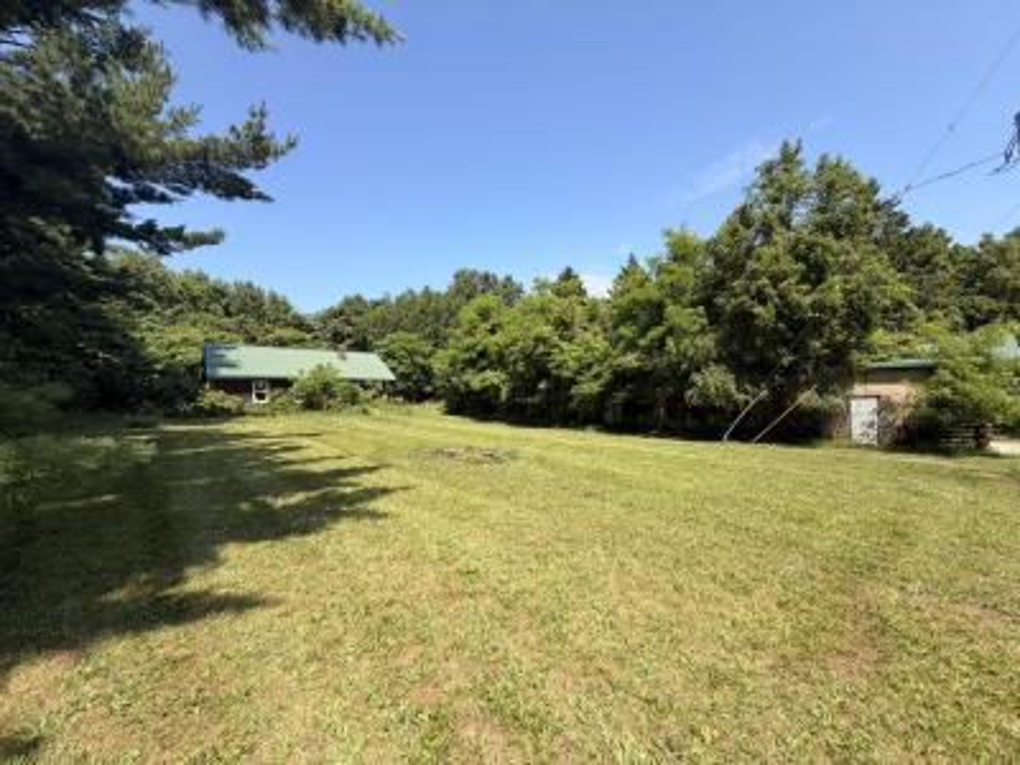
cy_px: 382
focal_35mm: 14
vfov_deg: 85.7
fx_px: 413
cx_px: 510
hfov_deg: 102.1
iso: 32
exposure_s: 1/770
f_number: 2.2
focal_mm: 2.22
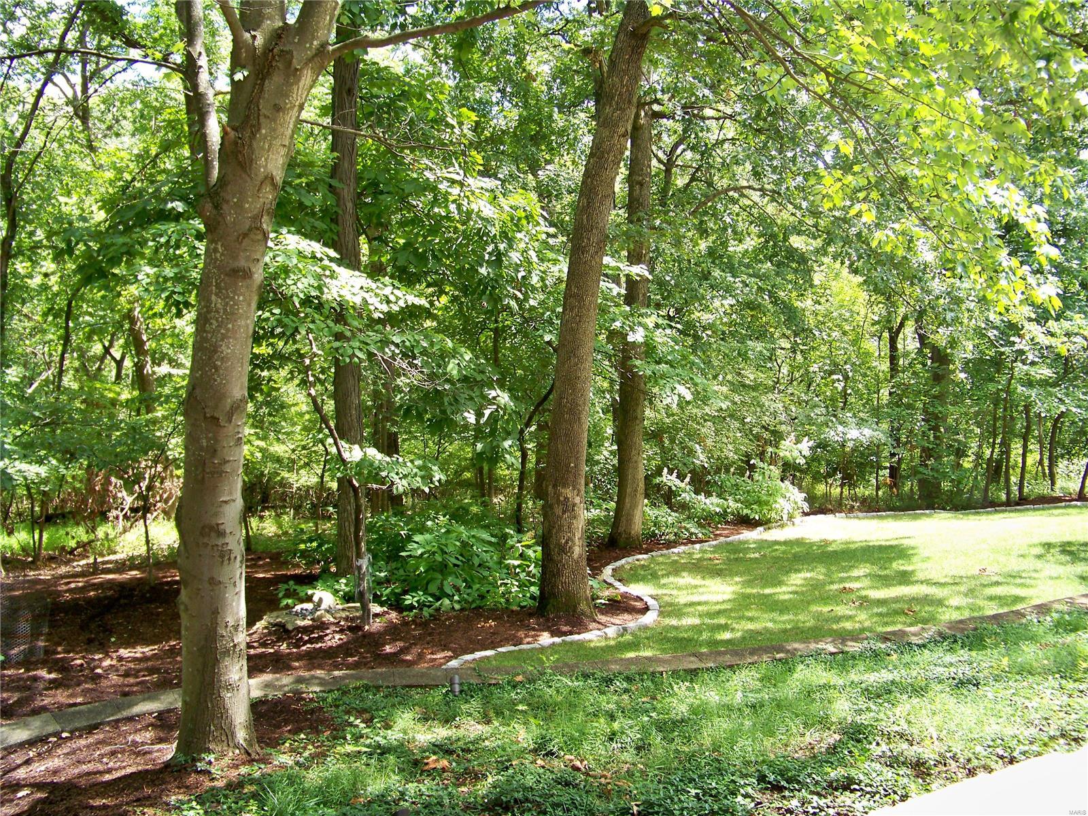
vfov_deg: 42.9
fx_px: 1037
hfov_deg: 55.4
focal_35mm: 33
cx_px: 544
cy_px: 408
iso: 80
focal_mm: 5.85
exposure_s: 1/125
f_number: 2.8
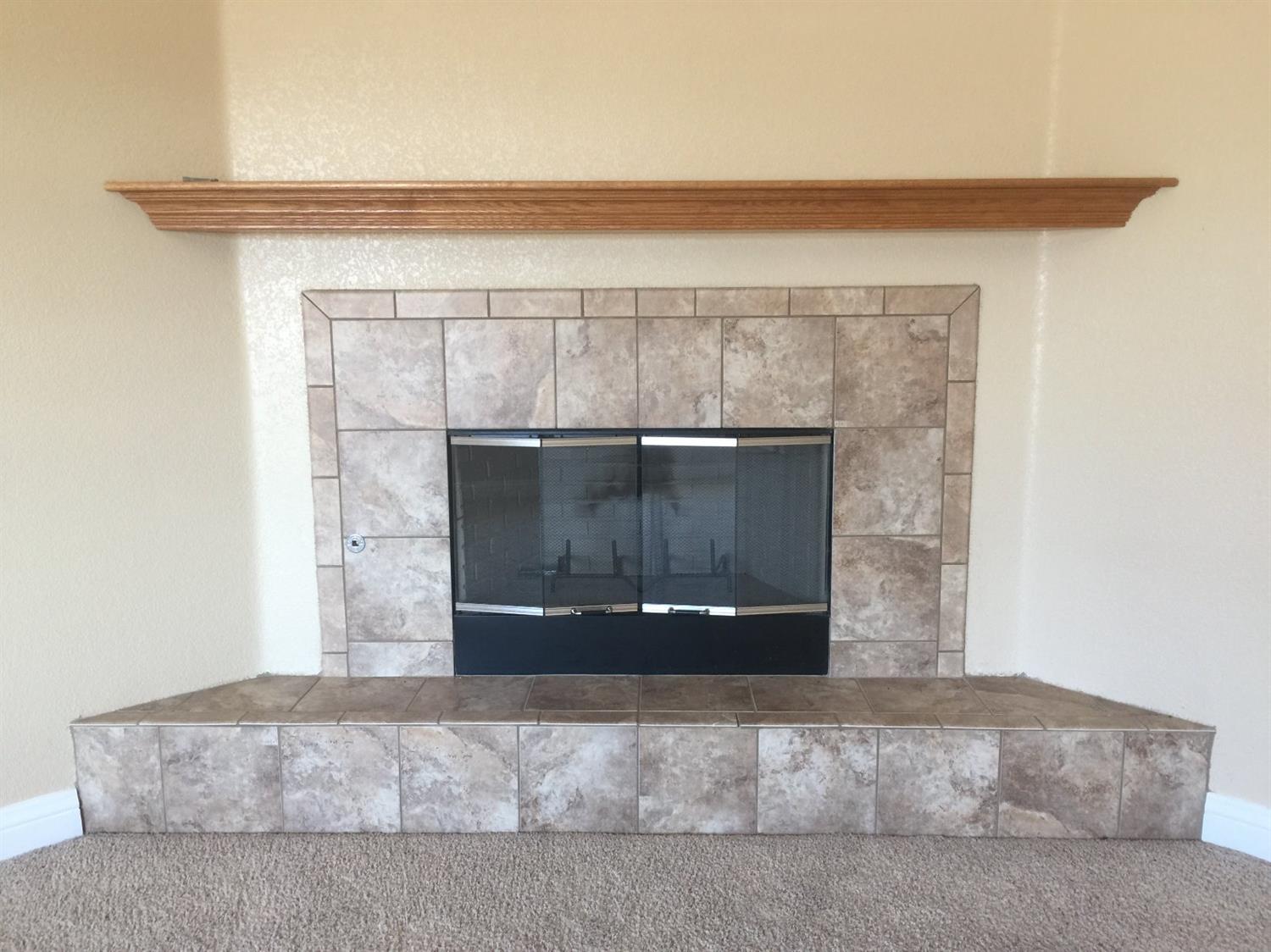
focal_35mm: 29
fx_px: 1064
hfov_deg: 61.7
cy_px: 476
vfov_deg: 48.2
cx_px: 636
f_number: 2.2
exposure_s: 1/30
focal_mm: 4.15
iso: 40
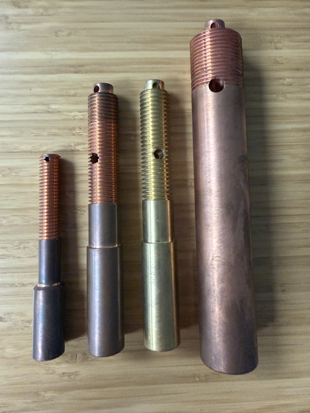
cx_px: 155
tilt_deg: -84.1
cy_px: 206
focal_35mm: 24
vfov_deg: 71.6
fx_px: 287
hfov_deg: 56.8
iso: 800
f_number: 2.2
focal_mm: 2.22
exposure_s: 1/60
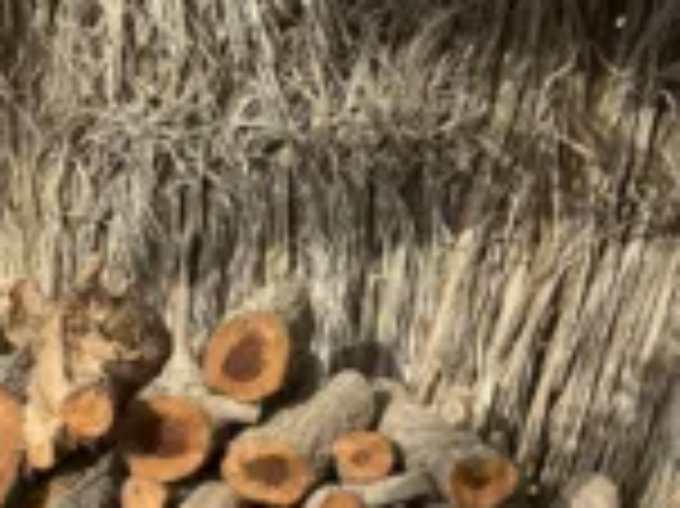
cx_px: 104
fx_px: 1354
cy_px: 387
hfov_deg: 27.4
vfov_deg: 21.1
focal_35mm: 69
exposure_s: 1/2208
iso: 50
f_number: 1.5
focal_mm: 5.7
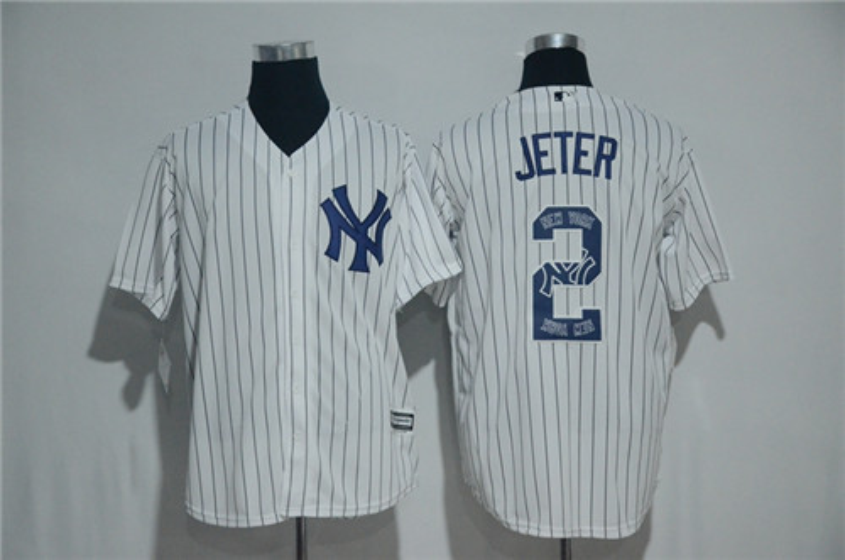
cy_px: 280
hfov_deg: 26.0
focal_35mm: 78
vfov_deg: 17.4
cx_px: 422
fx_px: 1827
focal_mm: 52
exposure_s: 1/60
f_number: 4.8
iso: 4000
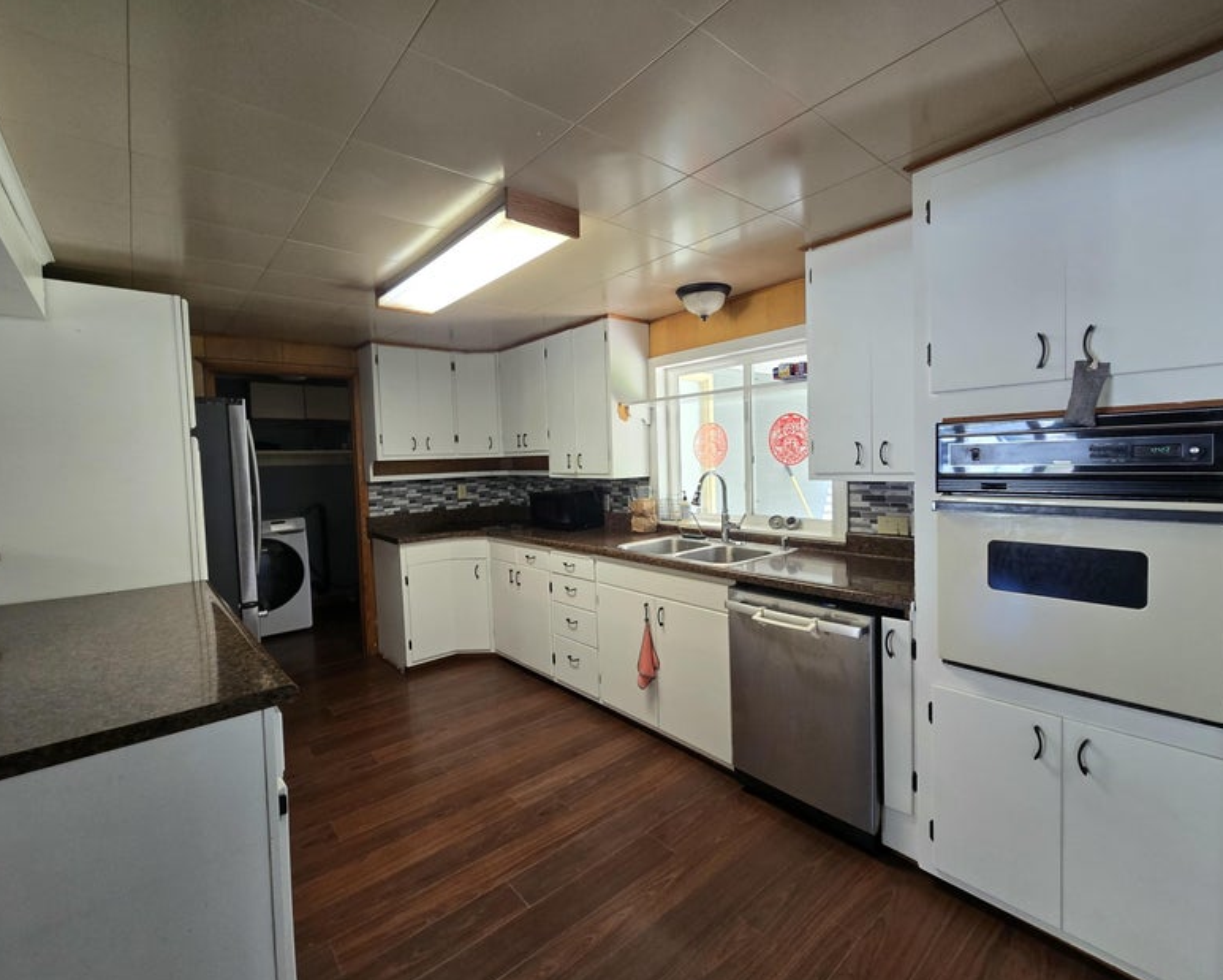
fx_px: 507
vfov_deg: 88.0
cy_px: 481
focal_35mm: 14
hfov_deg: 100.5
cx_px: 654
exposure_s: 1/60
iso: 160
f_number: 2.2
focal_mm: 2.2
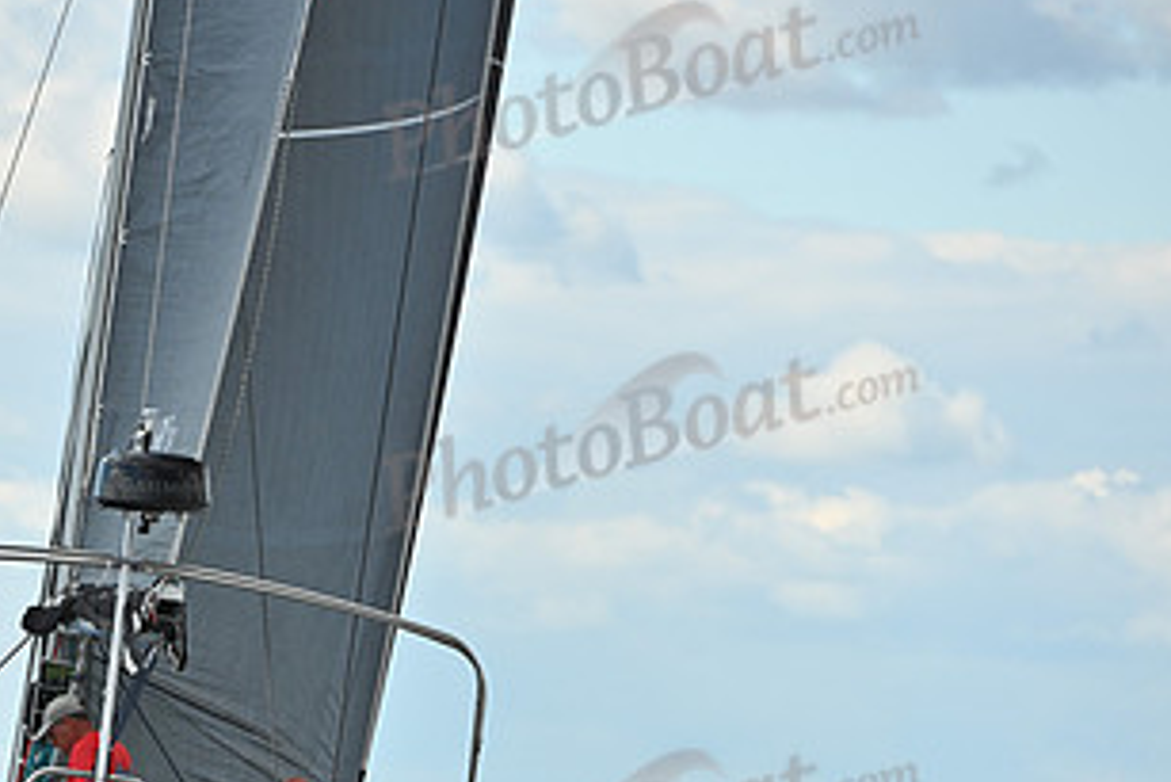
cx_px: 187
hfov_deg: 5.4
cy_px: 685
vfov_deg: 3.6
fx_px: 12301
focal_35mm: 378
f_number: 6.3
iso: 250
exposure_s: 1/640
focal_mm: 200
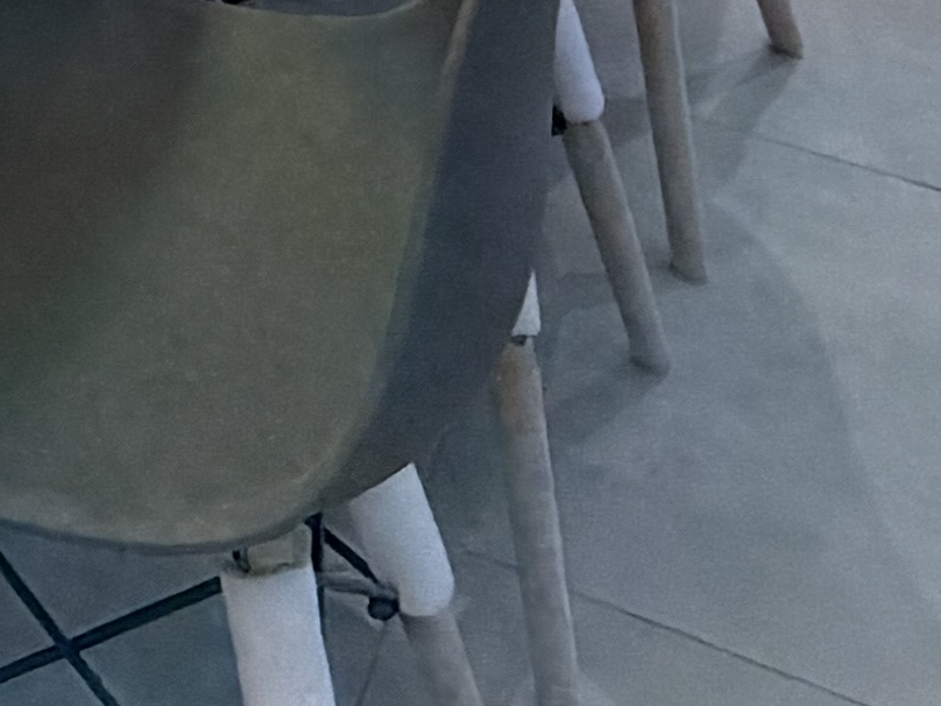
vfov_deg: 11.4
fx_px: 2691
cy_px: -1178
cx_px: -582
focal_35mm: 99
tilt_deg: -7.8
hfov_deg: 17.3
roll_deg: +0.1
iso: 200
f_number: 2.2
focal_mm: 2.22
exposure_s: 1/50
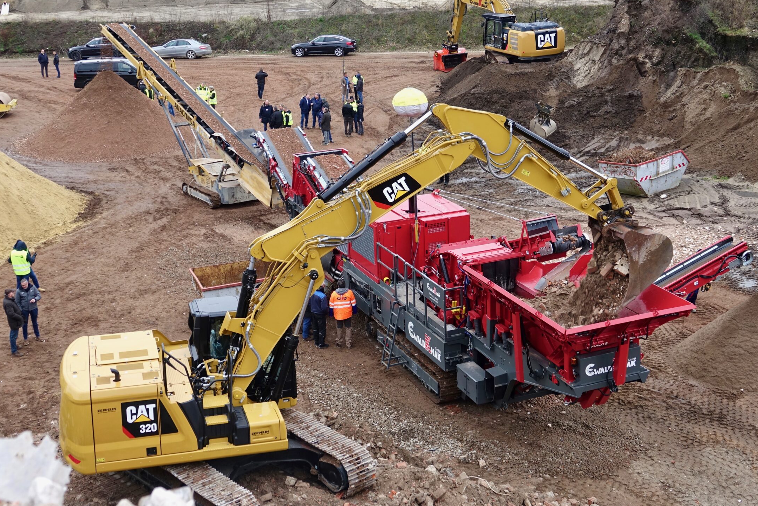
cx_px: 373
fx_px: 1074
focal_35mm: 51
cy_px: 207
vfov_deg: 26.4
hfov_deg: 38.9
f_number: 3.2
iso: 100
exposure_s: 1/125
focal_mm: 15.73
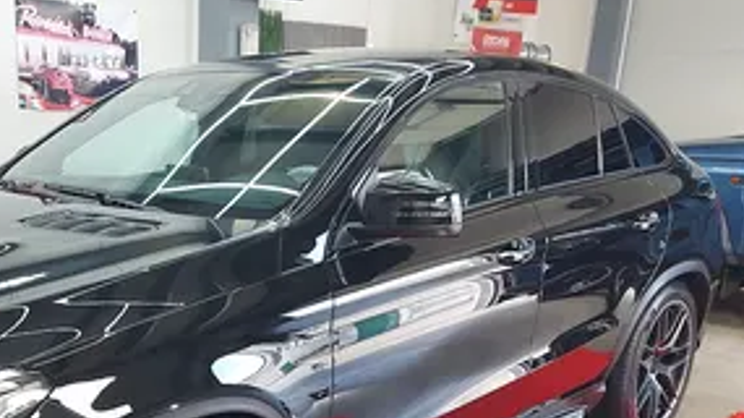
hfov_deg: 45.2
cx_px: 209
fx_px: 868
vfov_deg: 25.8
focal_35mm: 44
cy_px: 408
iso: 80
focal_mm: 5.23
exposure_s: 1/50
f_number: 1.8
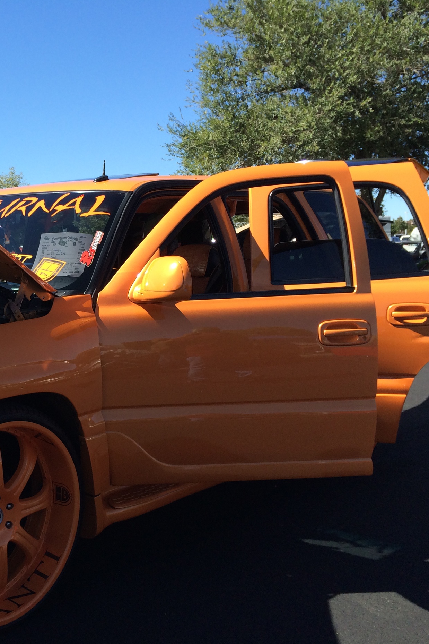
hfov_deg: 30.5
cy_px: 321
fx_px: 751
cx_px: 45
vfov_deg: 46.4
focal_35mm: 42
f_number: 2.2
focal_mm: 4.12
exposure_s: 1/1325
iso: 40
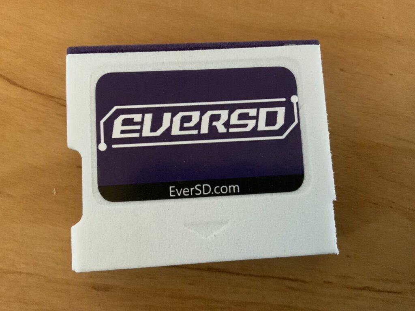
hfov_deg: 61.7
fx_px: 348
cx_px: 208
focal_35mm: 29
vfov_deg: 48.2
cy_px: 156
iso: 400
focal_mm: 3
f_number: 1.8
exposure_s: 1/30
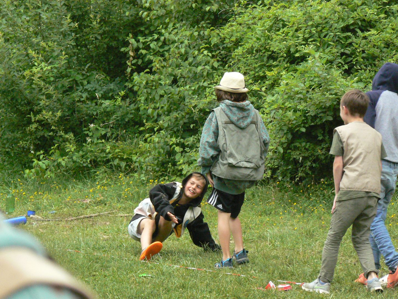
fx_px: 2437
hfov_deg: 9.3
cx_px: 199
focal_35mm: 212
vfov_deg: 7.0
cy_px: 150
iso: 400
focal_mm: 35.4
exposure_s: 1/200
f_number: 5.6
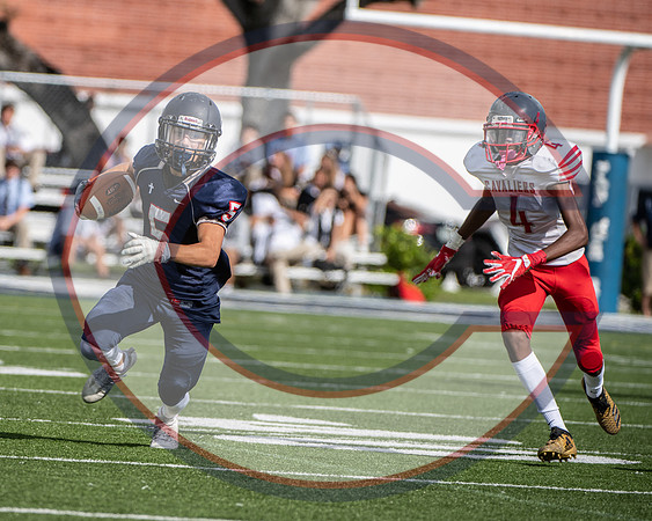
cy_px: 215
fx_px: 7489
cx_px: 189
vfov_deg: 4.0
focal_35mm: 388
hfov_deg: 5.0
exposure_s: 1/1000
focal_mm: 260
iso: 64
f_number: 4
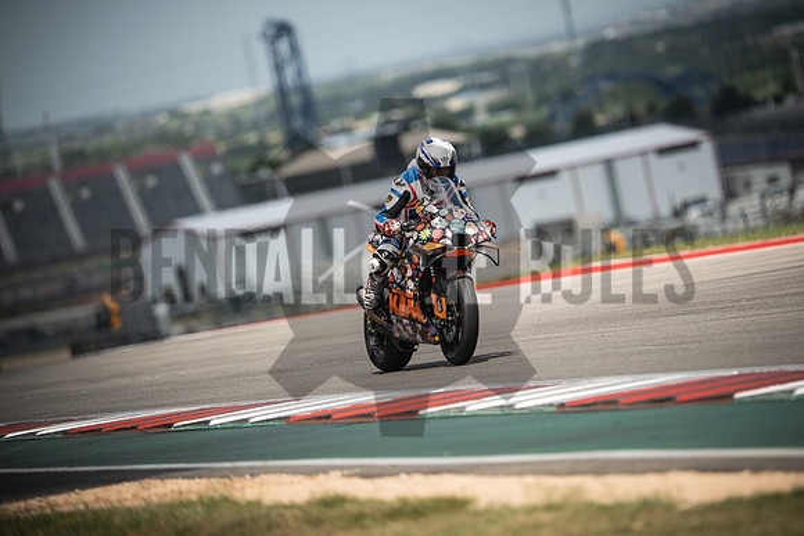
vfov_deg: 4.6
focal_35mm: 300
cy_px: 268
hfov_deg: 6.9
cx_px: 402
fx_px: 6701
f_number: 2
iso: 250
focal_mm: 200
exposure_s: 1/4000
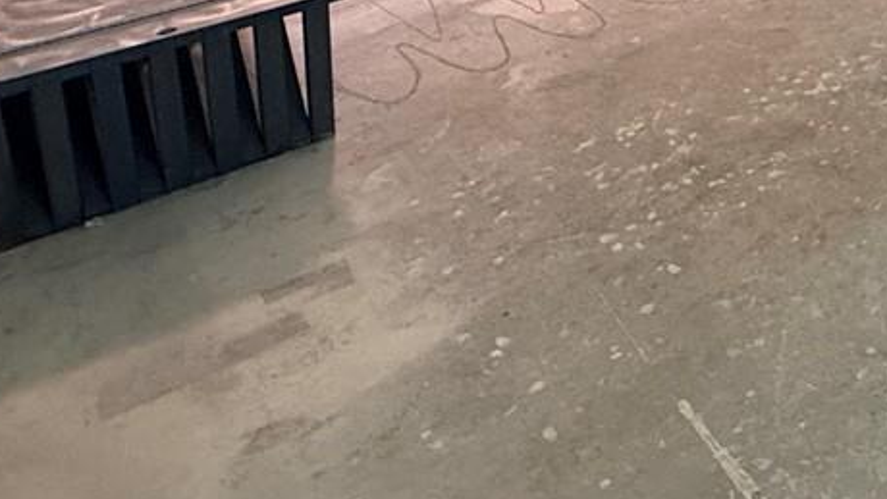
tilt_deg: -8.7
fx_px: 1247
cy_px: -389
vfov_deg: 18.1
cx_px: 1298
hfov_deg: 27.9
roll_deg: -1.2
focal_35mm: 53
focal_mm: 2.22
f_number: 2.2
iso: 200
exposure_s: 1/60
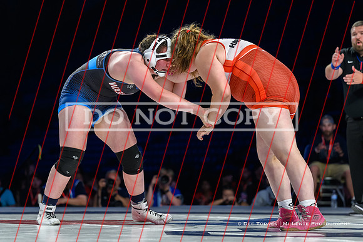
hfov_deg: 15.0
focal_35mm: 137
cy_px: 97
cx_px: 168
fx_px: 1382
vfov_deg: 10.0
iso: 1800
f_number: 2.8
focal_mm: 99
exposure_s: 1/800
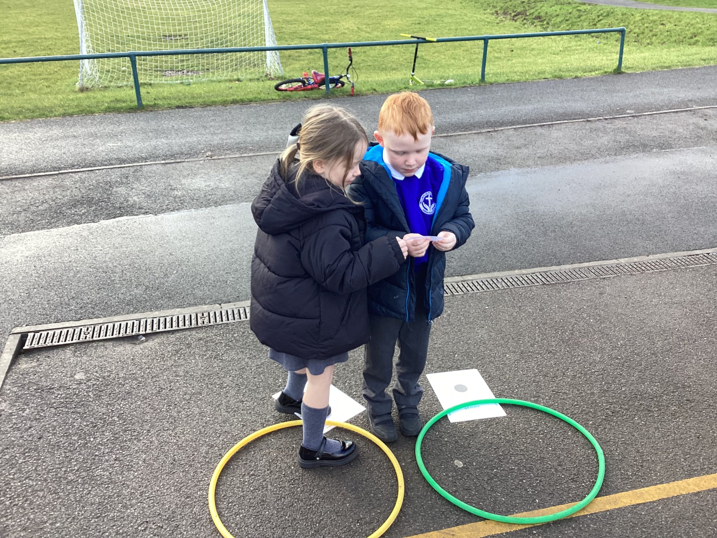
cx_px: 358
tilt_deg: -29.8
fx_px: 642
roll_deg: +0.7
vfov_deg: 45.4
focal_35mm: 31
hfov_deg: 58.4
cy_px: 269
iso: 32
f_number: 2.4
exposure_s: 1/100
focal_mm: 3.3
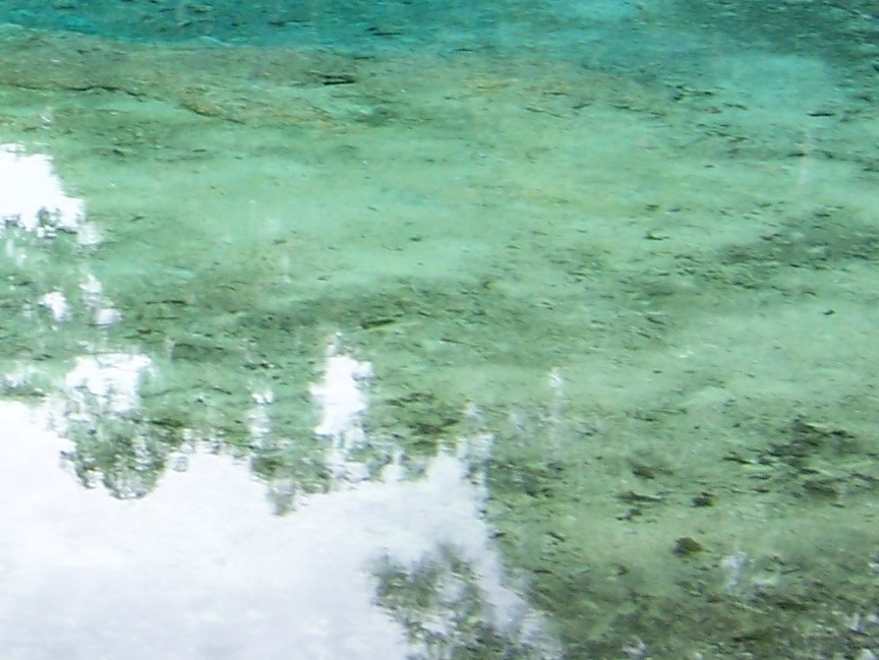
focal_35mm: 118
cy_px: -74
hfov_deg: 16.1
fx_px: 2998
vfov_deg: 12.3
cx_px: -134
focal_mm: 6
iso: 80
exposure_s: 1/200
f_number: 2.8
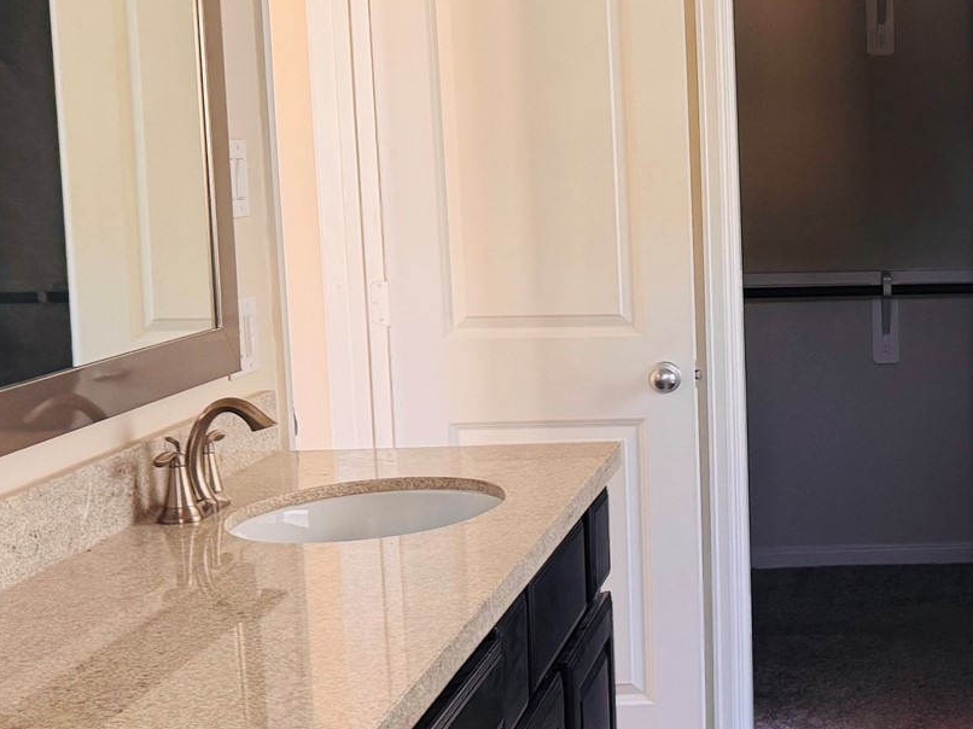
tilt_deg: -8.0
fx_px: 1714
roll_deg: +1.2
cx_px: 971
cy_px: 380
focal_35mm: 61
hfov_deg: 29.6
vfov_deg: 24.0
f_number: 1.78
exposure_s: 1/70
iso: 200
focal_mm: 6.76
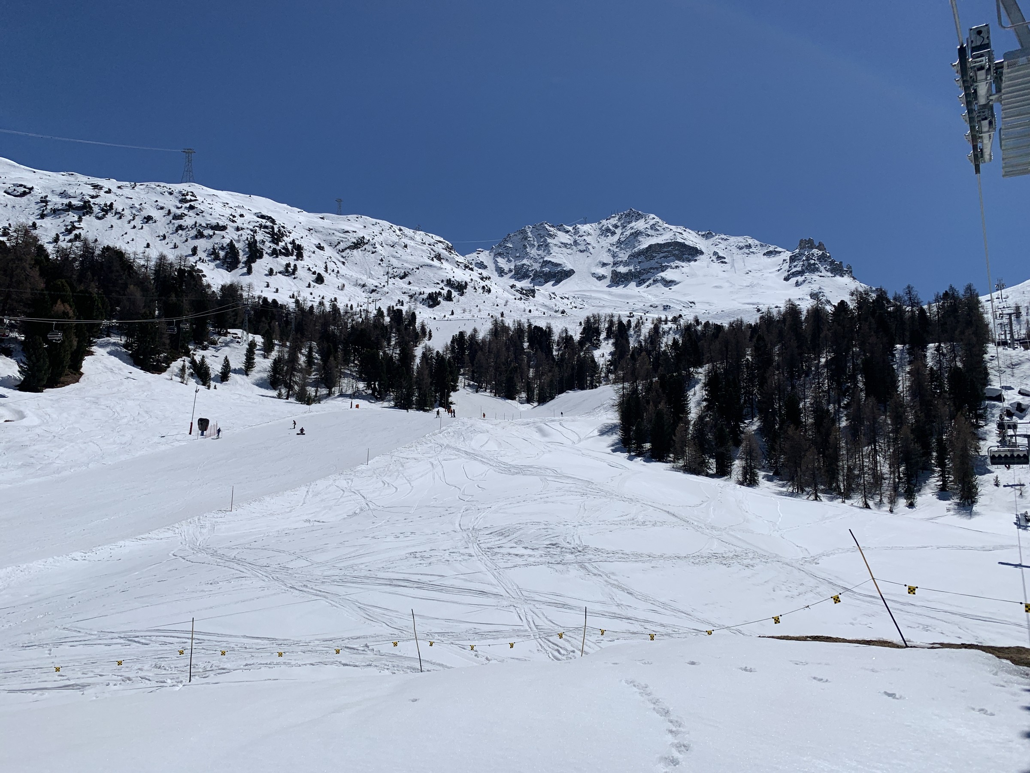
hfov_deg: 67.3
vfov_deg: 53.1
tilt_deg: +12.6
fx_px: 774
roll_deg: -7.9
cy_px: 386
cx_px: 515
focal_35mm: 26
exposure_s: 1/13333
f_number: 1.8
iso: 25
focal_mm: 4.25
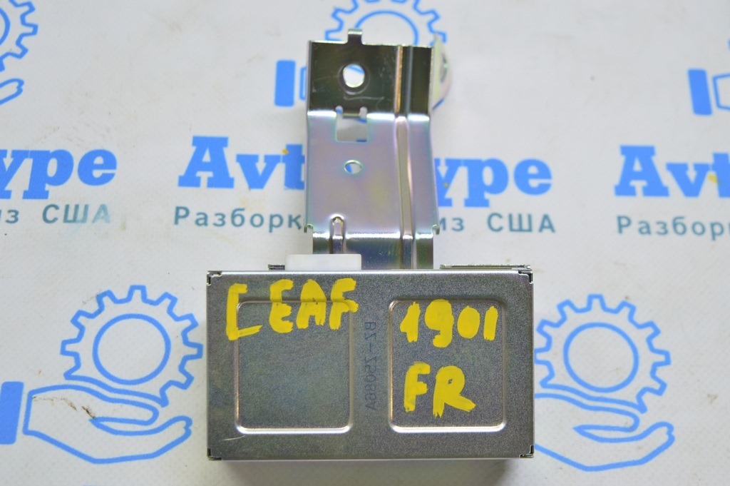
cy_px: 243
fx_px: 1216
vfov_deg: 22.6
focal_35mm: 60
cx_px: 365
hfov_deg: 33.4
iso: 400
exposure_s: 1/25
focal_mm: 40
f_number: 5.6
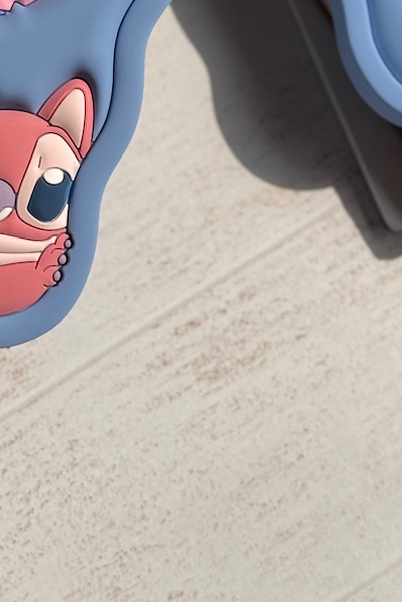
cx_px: 16
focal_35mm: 107
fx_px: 1792
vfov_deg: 18.5
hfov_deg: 12.7
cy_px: -14
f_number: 1.78
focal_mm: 6.76
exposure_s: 1/5848
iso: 64
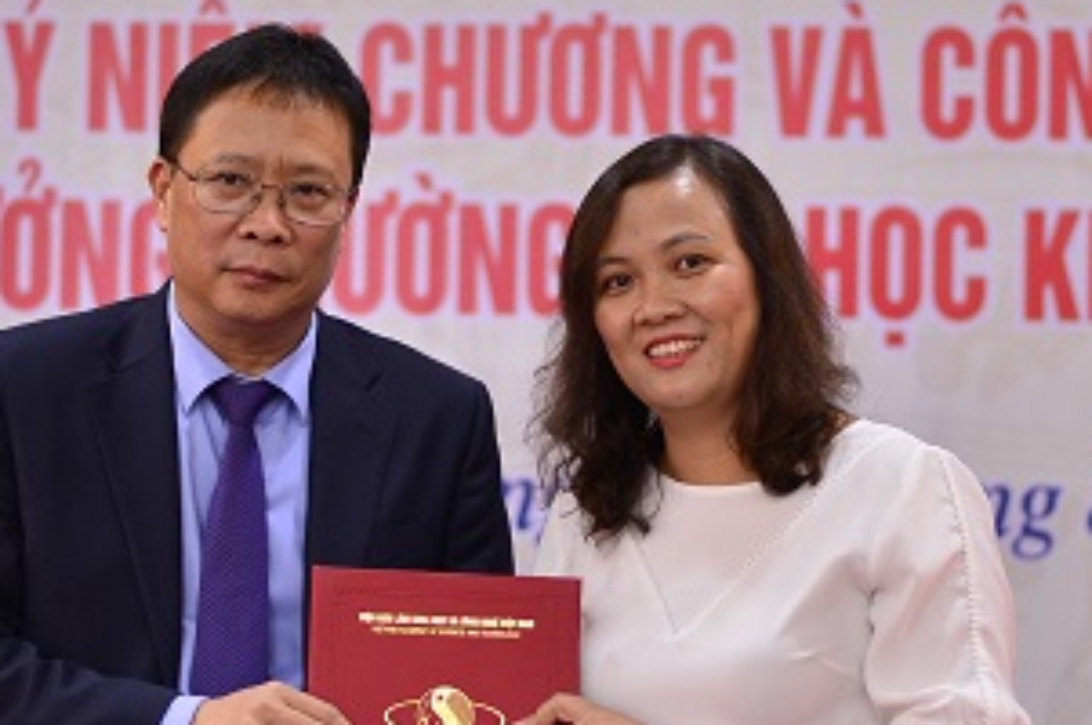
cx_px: 617
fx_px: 5999
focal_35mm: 198
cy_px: 324
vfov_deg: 6.9
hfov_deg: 10.4
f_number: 2
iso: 1000
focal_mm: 85
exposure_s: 1/200
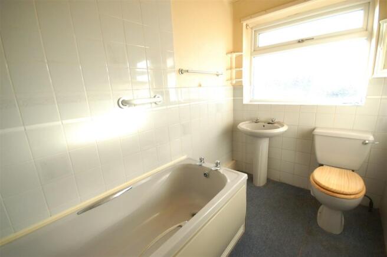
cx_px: 194
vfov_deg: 77.2
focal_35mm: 15
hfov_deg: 100.4
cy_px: 128
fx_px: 161
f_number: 6.3
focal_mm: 10
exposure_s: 1/160
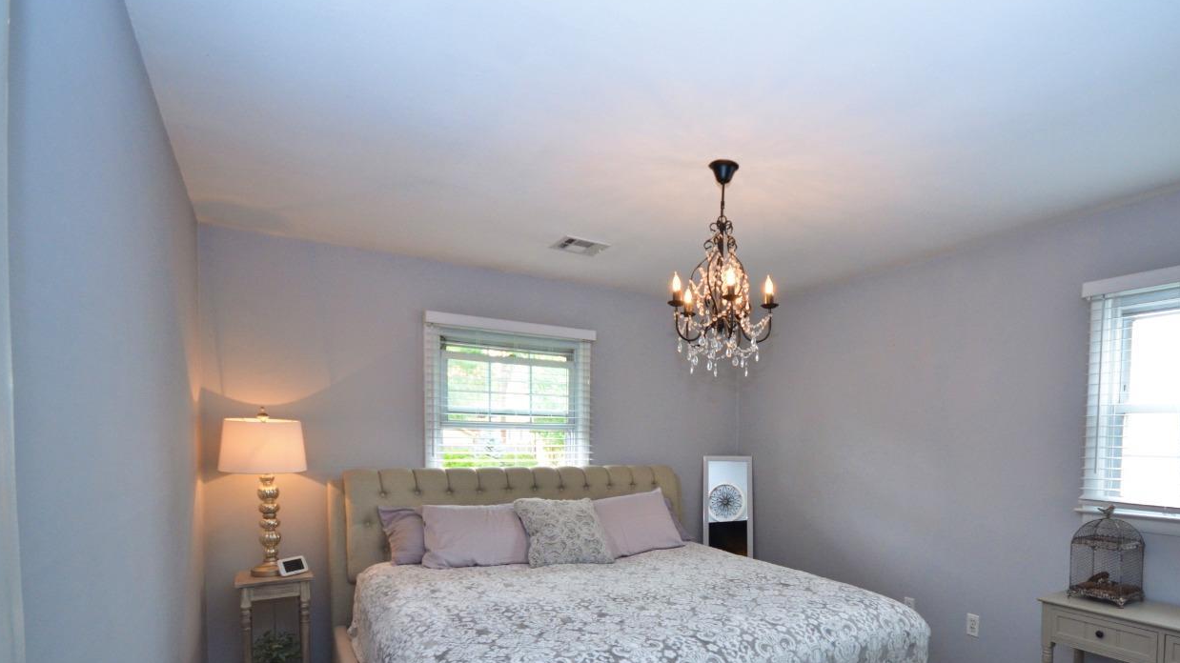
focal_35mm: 19
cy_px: 461
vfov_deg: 56.6
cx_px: 695
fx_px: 594
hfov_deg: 88.7
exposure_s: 1/60
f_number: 4
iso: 560
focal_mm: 10
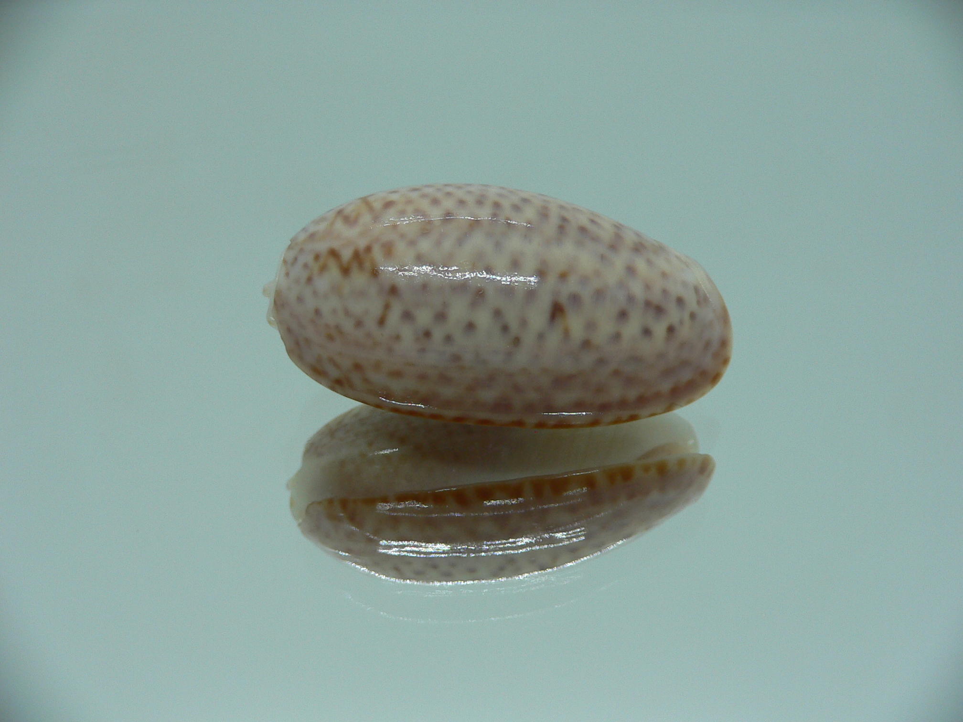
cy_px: 361
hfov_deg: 52.6
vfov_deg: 40.7
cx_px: 482
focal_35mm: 35
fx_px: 974
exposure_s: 1/60
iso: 80
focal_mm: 4.6
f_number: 2.8
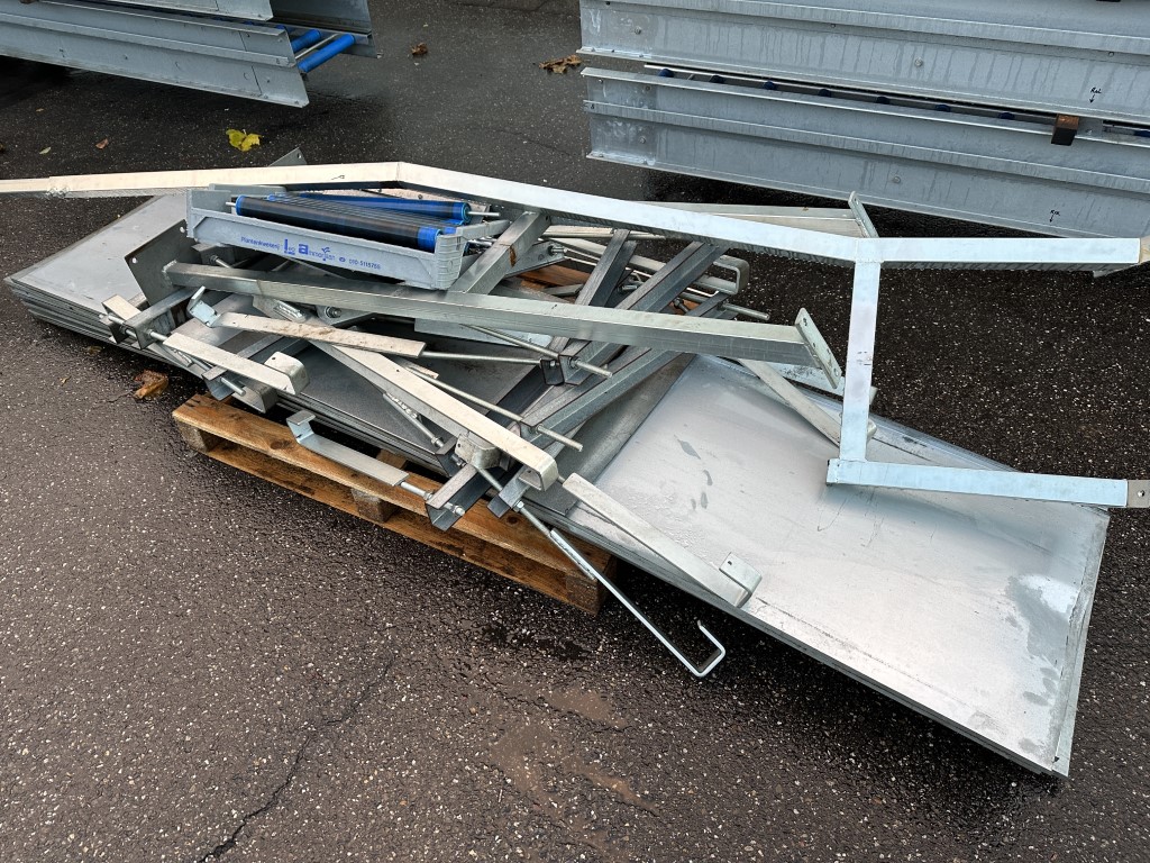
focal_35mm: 24
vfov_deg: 56.8
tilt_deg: -43.9
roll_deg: +4.6
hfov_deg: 71.6
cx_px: 575
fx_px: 797
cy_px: 432
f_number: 1.78
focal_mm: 6.86
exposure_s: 1/100
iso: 160
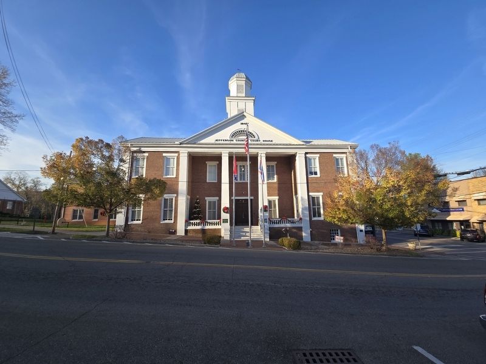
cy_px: 182
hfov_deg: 106.2
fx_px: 183
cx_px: 243
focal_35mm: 13
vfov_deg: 89.9
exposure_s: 1/1084
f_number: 2.2
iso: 50
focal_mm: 2.2
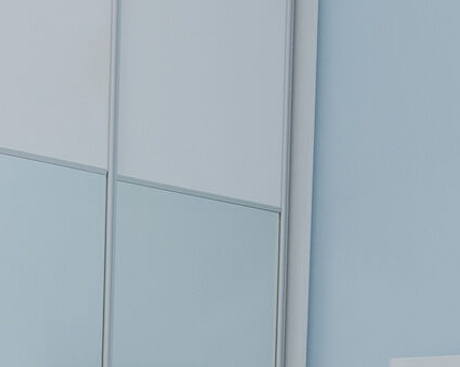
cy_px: 529
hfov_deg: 20.7
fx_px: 1252
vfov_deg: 15.6
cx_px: 140
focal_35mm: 92
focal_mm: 10
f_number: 10
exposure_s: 1/160
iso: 100
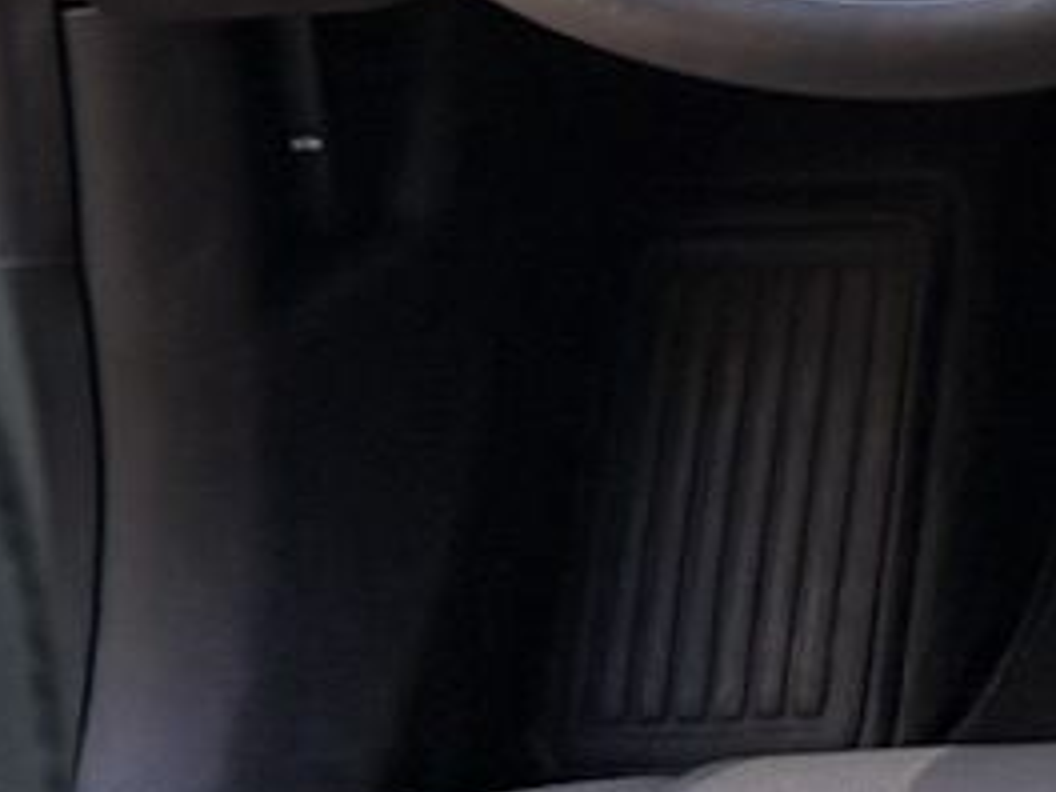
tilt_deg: -14.4
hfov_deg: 8.9
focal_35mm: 186
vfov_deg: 6.9
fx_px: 5674
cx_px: 3048
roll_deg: -1.2
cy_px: -1908
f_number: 1.78
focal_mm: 6.76
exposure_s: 1/201
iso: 125
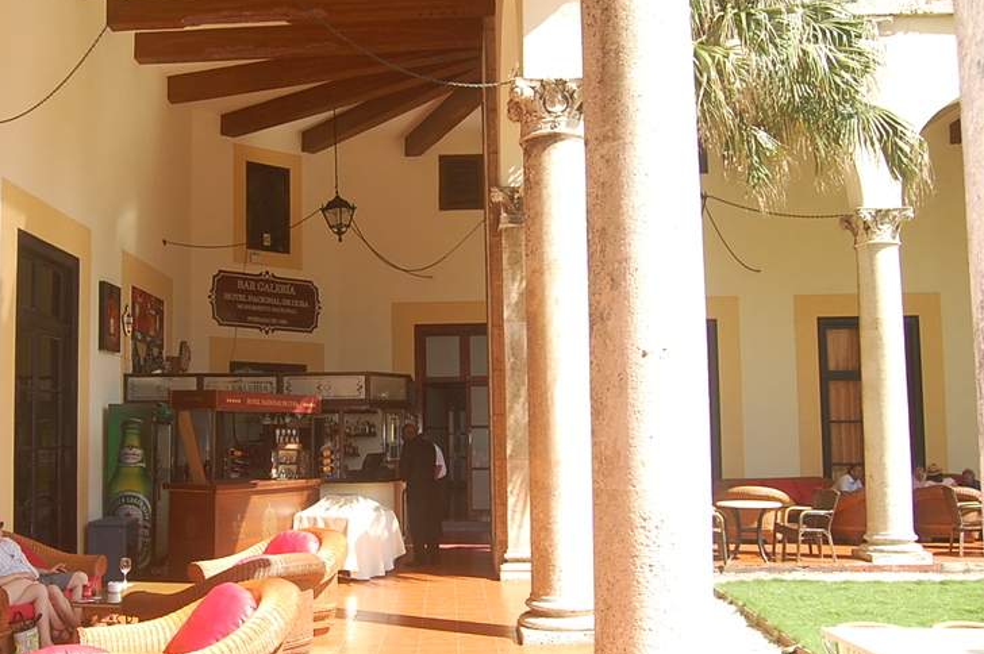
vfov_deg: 35.0
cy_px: 344
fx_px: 1038
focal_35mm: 38
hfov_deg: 50.1
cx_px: 357
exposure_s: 1/500
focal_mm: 18
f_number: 5
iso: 400
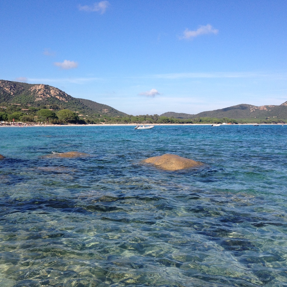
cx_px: 107
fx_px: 394
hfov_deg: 39.8
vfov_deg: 40.0
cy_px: 143
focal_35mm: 42
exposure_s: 1/1672
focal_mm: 4.28
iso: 64
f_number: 2.4
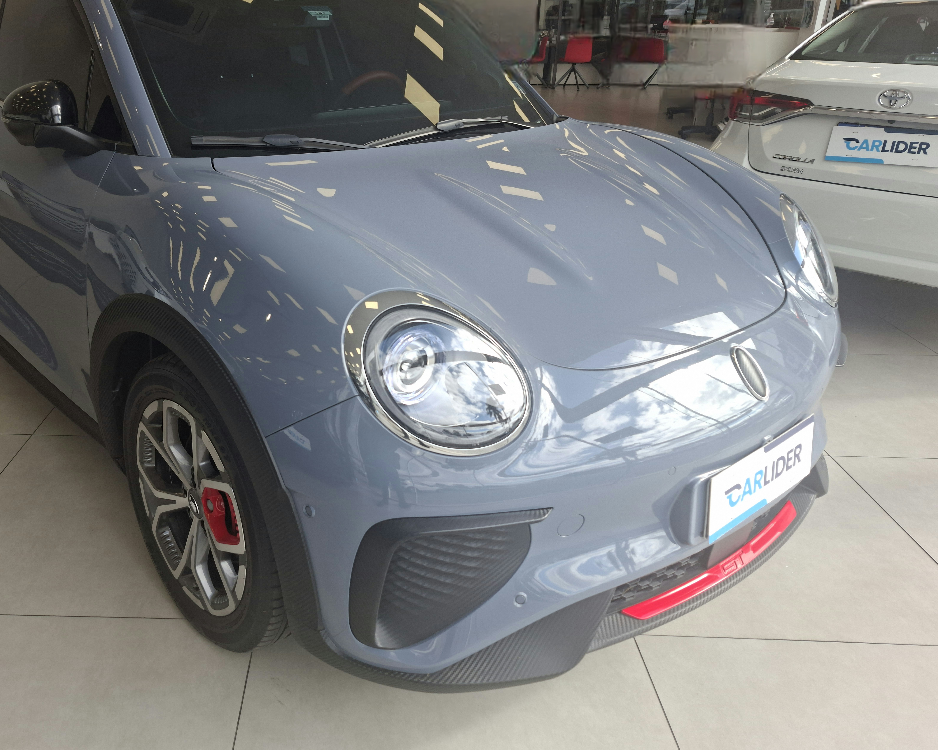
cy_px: 328
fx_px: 805
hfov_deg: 59.6
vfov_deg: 49.9
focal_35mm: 29
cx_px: 348
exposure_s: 1/208
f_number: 1.8
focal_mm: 5.54
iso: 50
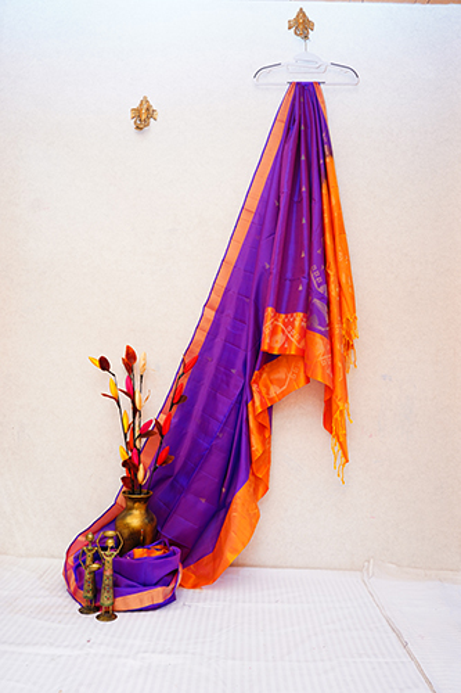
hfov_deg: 46.4
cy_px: 346
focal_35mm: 28
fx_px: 538
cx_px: 230
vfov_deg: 65.5
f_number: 4
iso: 800
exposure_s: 1/100
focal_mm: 28
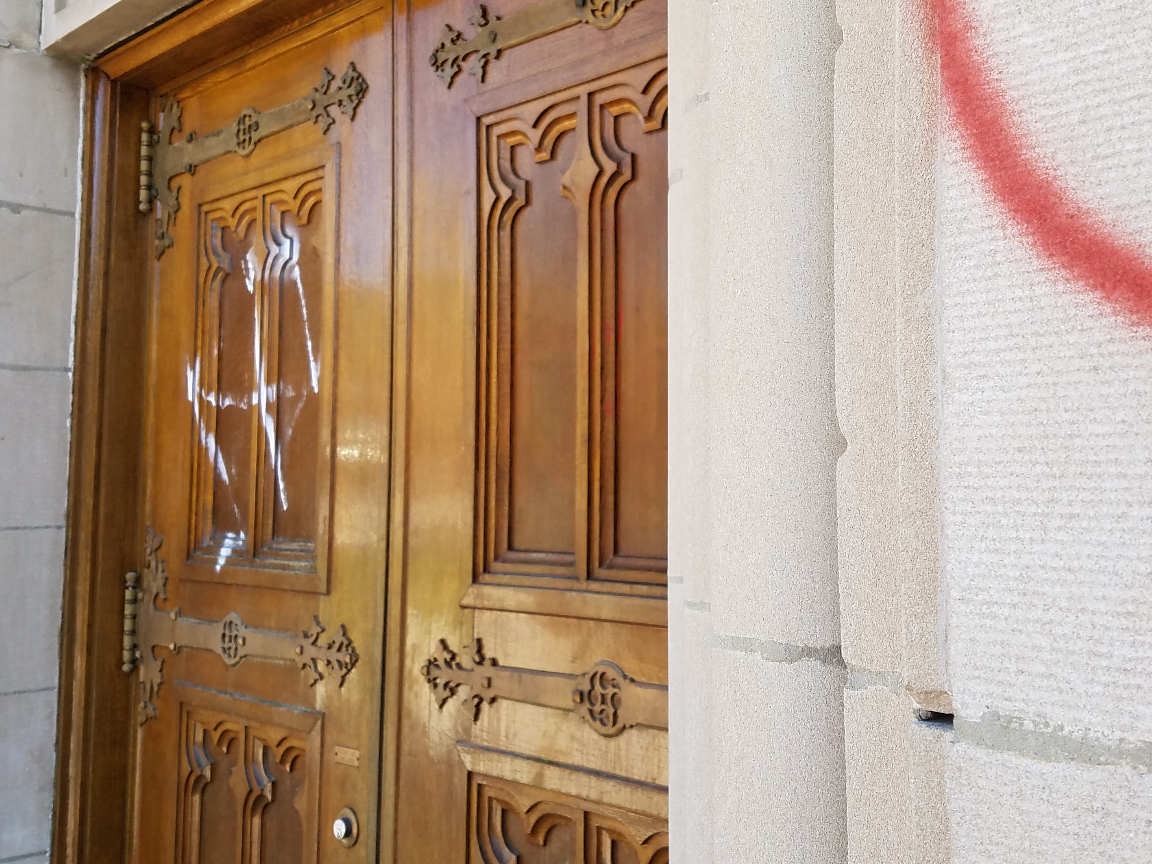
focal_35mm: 37
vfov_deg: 38.5
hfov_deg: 49.6
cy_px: 343
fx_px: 1231
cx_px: 725
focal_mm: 4.2
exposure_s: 1/331
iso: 50
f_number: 1.7
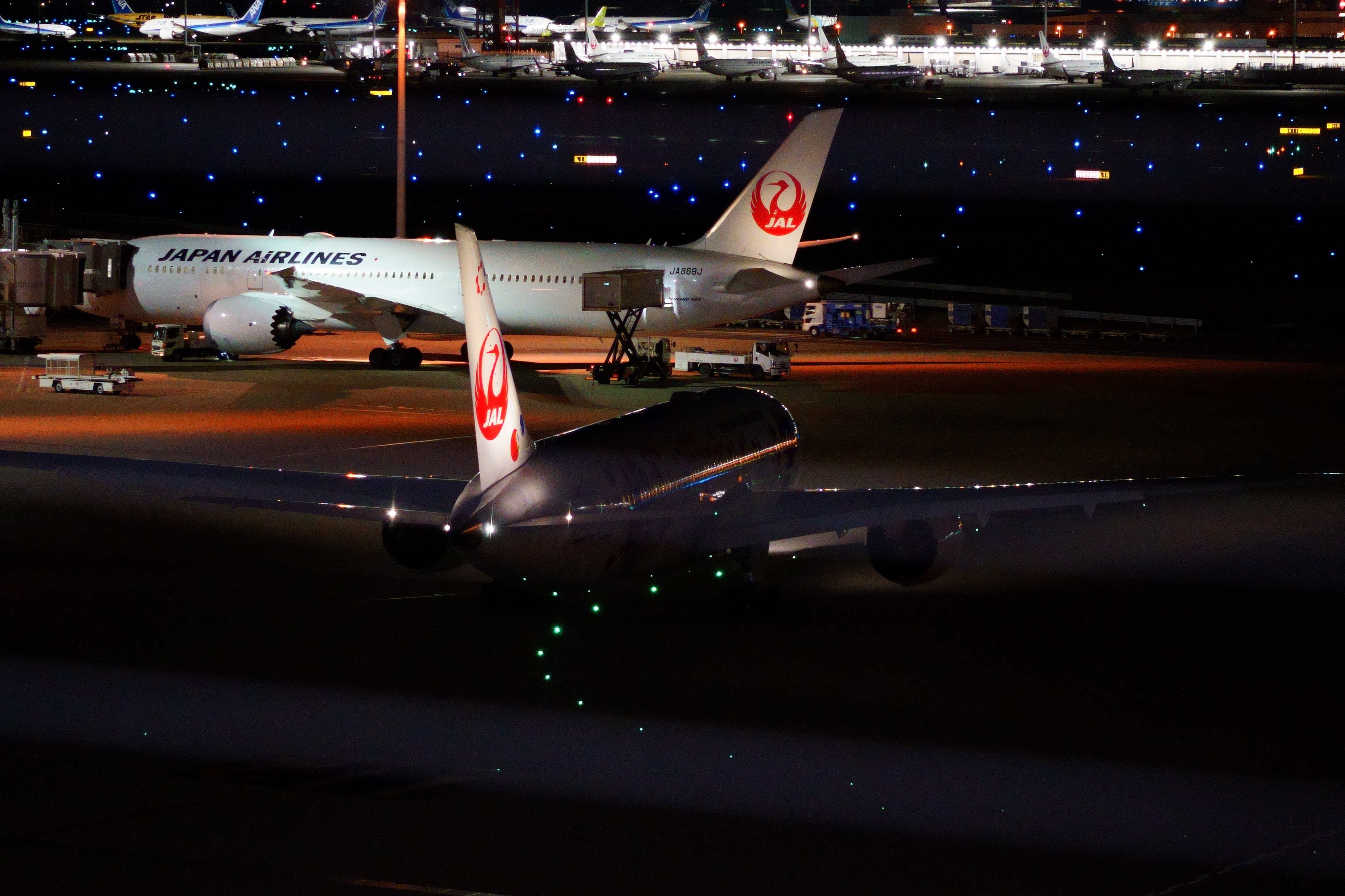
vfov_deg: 9.0
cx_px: 672
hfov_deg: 13.4
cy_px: 448
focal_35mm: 153
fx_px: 5716
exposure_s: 1/50
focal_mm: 102
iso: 5000
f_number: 5.6
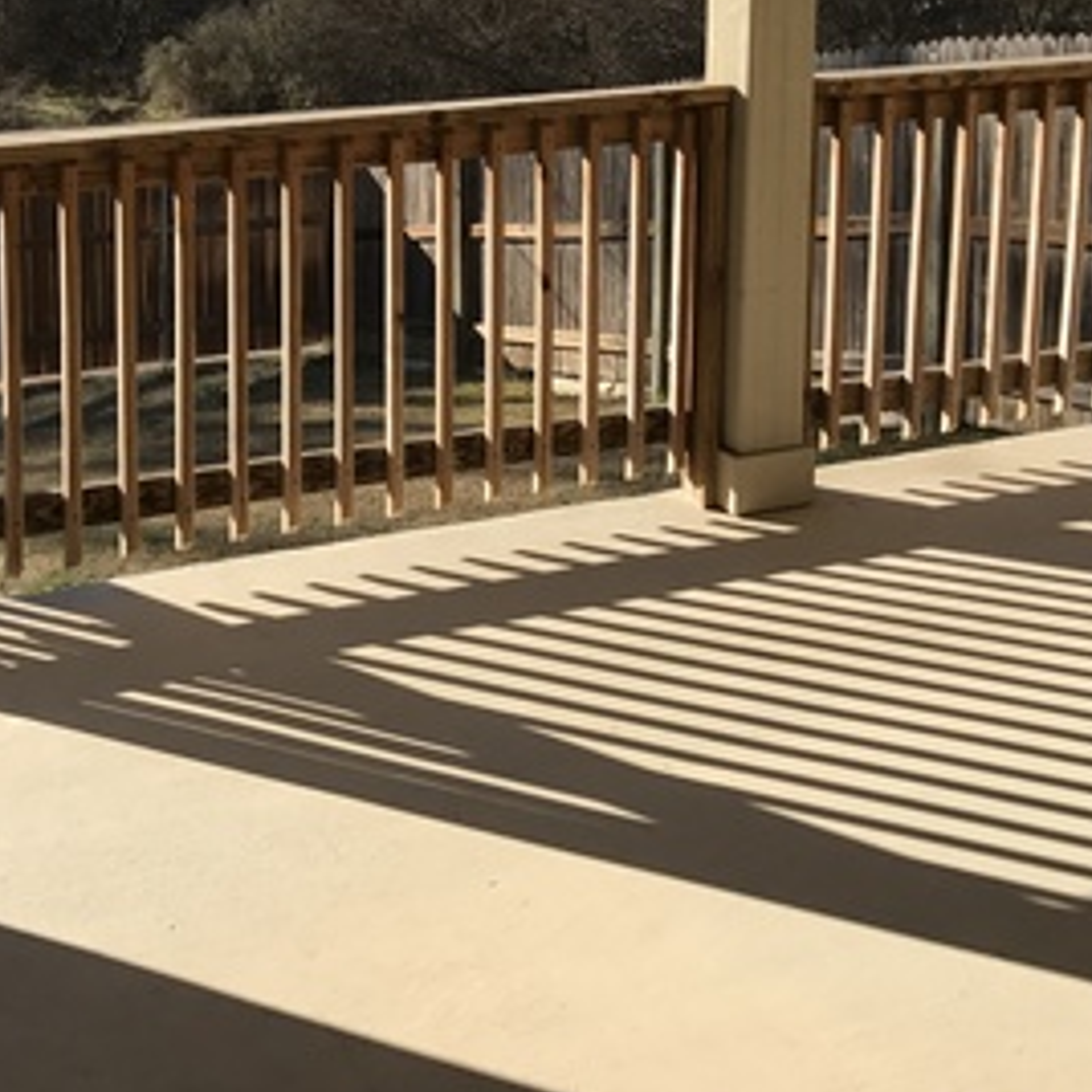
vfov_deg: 28.3
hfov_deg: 28.6
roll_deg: +0.0
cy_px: 179
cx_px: 273
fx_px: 2106
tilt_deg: -8.6
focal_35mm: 59
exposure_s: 1/1880
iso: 20
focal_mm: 3.99
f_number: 1.8
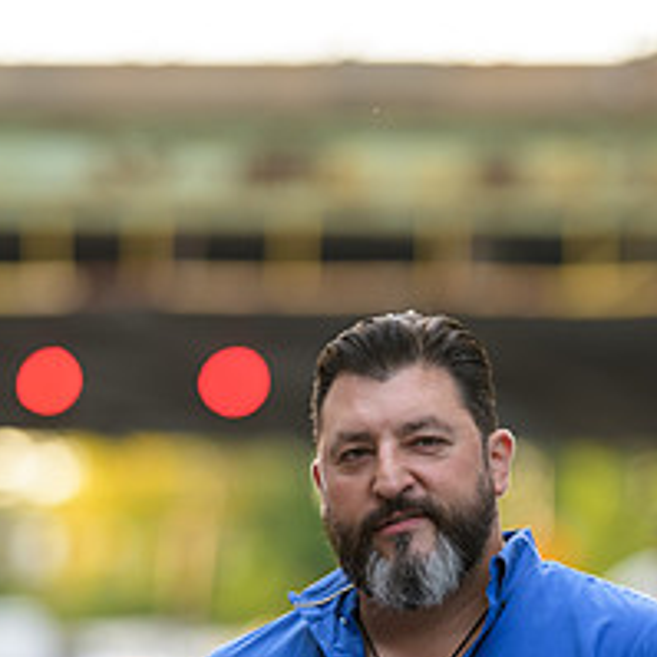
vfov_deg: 6.7
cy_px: 660
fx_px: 5583
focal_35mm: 260
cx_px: 390
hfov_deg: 6.7
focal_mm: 135
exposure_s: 1/320
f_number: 2
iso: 200
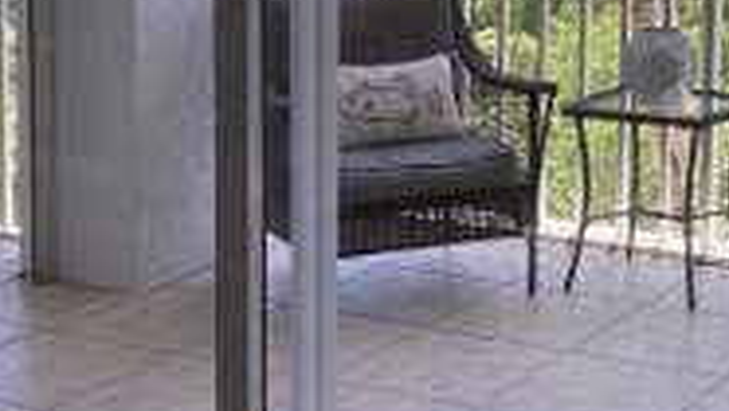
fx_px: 1683
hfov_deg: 23.7
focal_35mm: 87
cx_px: 682
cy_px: -78
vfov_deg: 13.6
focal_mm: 3.3
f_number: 2.4
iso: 50
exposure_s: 1/120
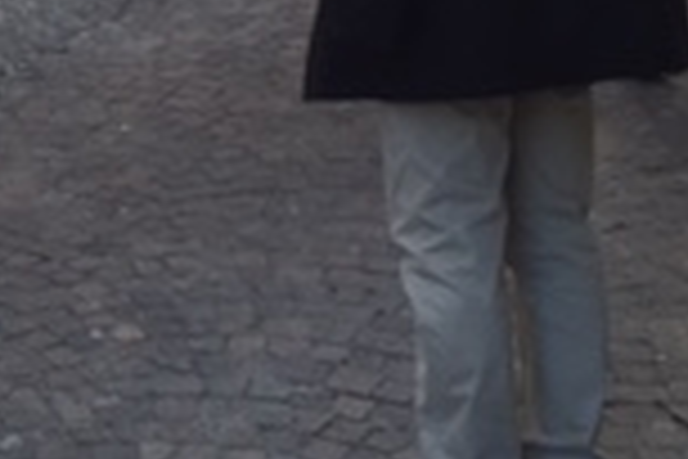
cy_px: -315
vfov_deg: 10.4
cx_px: -382
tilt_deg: +1.2
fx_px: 2408
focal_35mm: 126
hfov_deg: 14.9
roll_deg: -1.4
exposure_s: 1/237
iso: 32
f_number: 2.2
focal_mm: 4.15
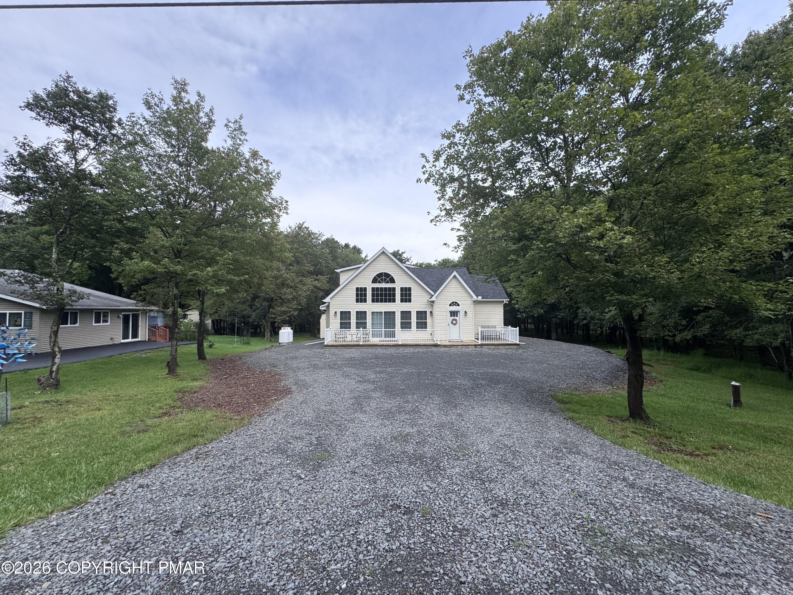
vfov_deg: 85.7
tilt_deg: +1.7
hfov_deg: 102.1
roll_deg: +0.3
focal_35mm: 14
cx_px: 396
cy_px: 298
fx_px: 321
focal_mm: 2.22
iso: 40
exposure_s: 1/993
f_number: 2.2
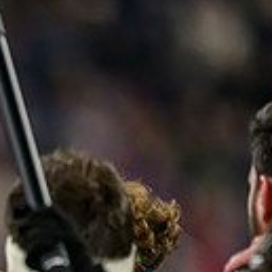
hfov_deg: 0.8
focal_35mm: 2140
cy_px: 362
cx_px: -274
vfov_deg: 0.8
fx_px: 19024
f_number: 4
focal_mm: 560
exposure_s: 1/3200
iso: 5000
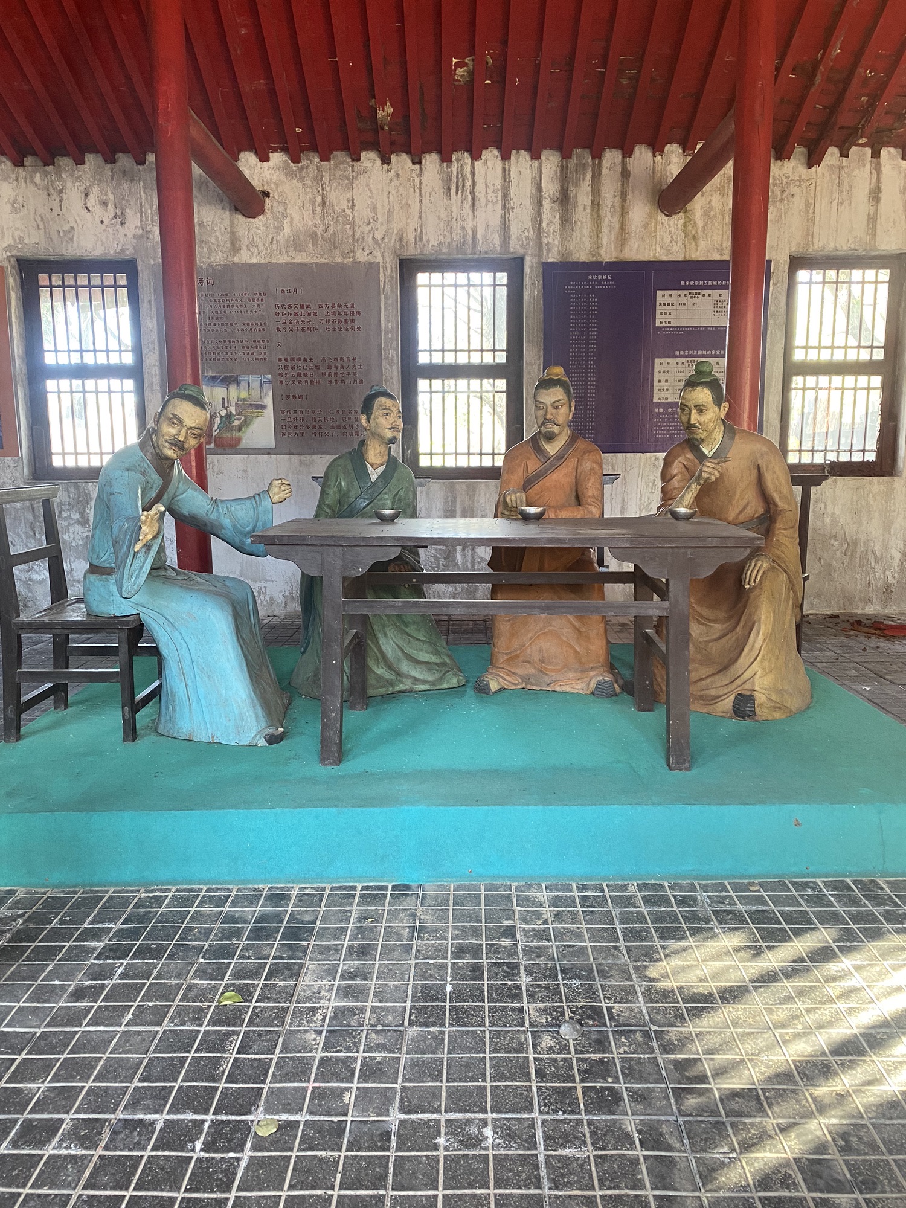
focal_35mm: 26
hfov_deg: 53.1
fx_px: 907
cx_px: 453
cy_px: 604
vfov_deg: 67.3
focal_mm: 4.25
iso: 250
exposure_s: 1/60
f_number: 1.8
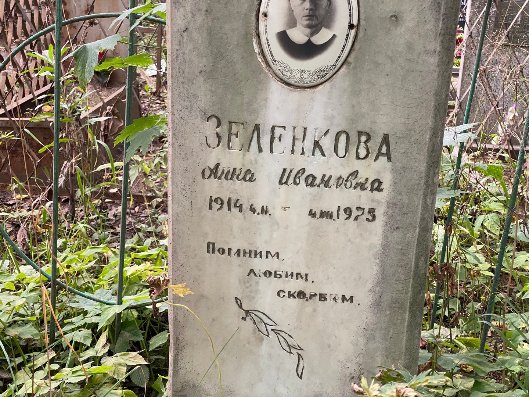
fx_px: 795
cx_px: 264
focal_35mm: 52
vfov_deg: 28.0
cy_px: 198
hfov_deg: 36.8
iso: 250
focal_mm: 6
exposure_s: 1/60
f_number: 2
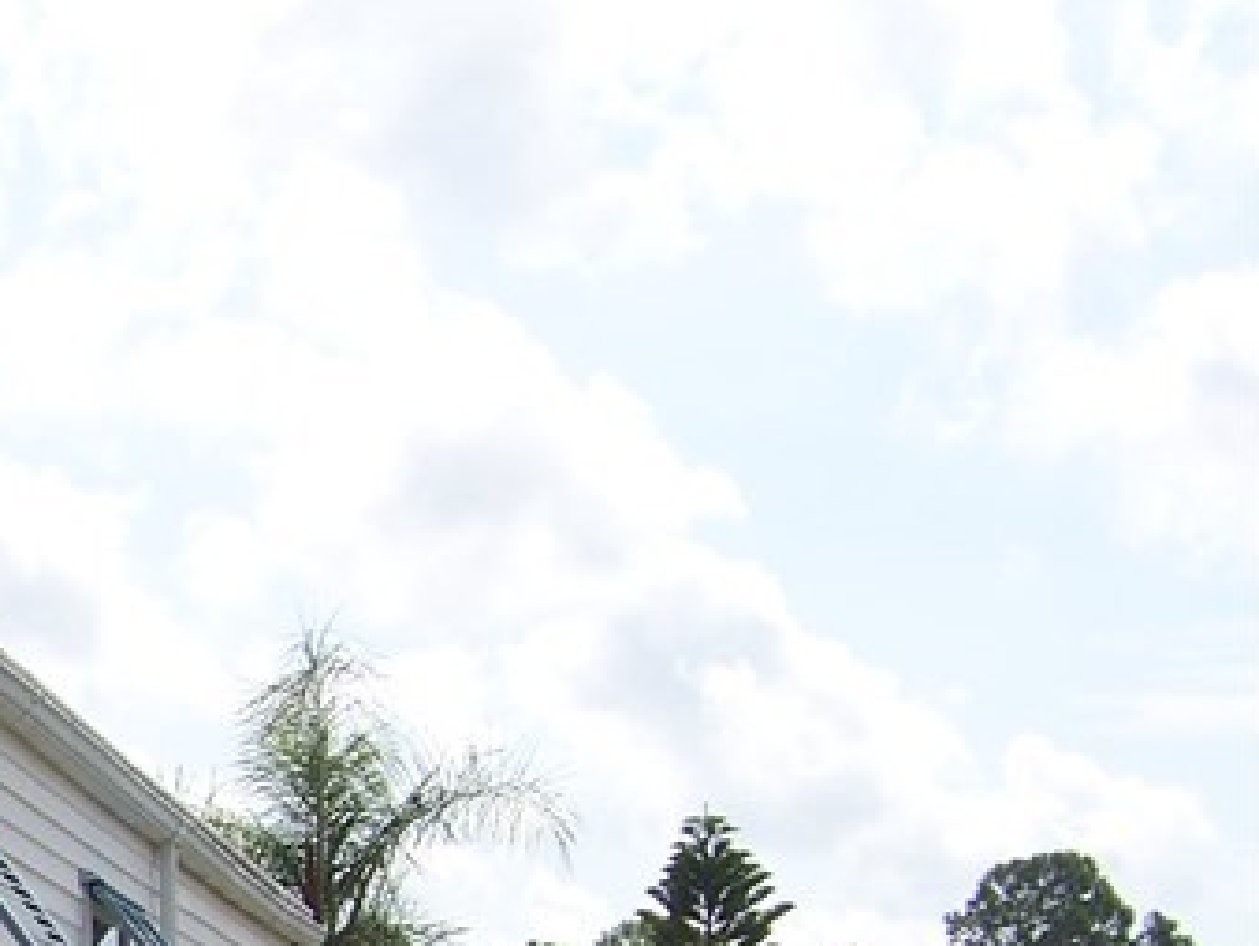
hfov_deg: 16.4
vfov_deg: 13.1
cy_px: 1240
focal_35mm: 109
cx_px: -644
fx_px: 3967
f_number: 4
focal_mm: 5.85
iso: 64
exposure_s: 1/500
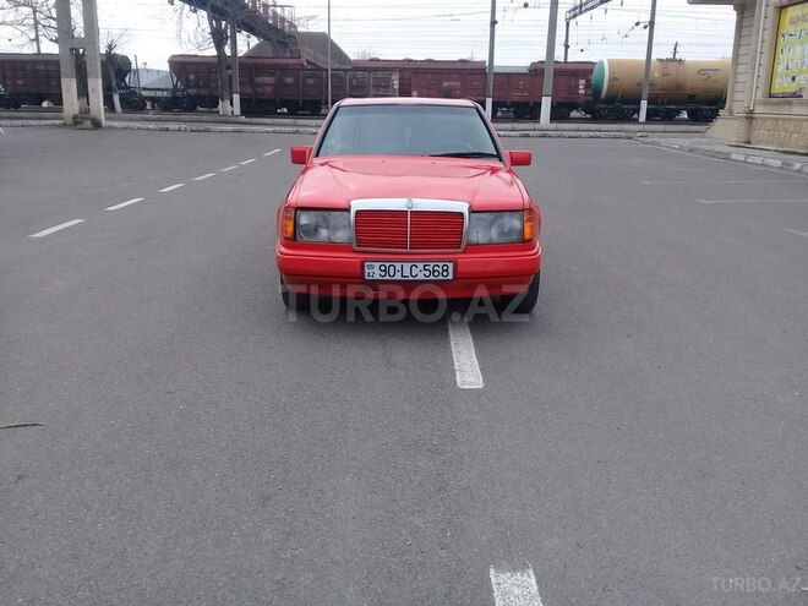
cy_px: 303
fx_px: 724
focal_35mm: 31
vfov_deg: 45.4
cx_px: 404
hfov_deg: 58.4
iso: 50
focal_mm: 3.3
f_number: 2.2
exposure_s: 1/492
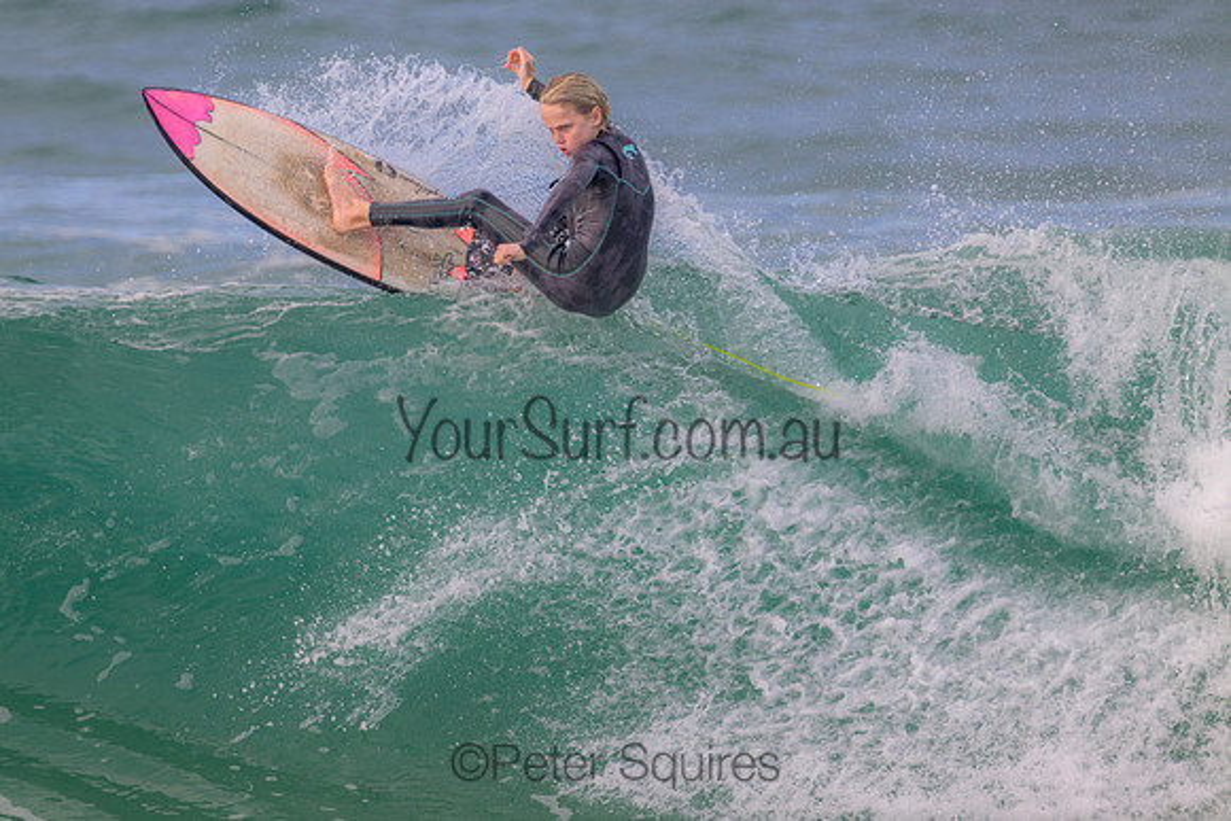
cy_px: 410
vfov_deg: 1.7
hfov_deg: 2.6
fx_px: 27361
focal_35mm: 800
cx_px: 616
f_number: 11
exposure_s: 1/1250
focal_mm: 800
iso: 1400
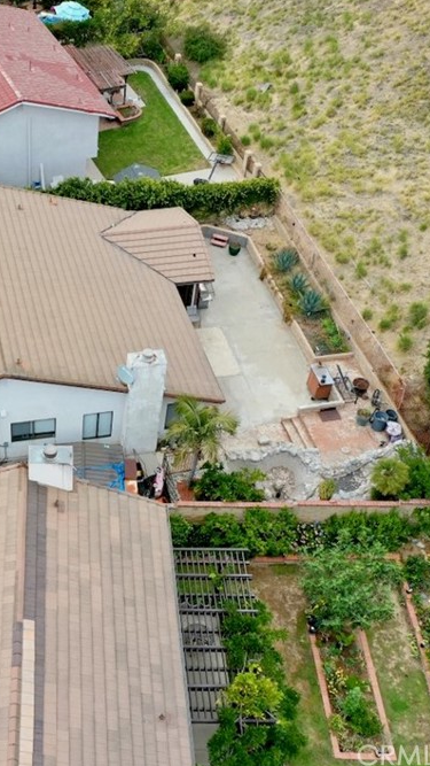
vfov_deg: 45.5
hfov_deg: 25.5
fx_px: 912
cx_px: 22
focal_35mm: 45
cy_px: 380
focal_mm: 10.26
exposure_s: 1/320
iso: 100
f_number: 5
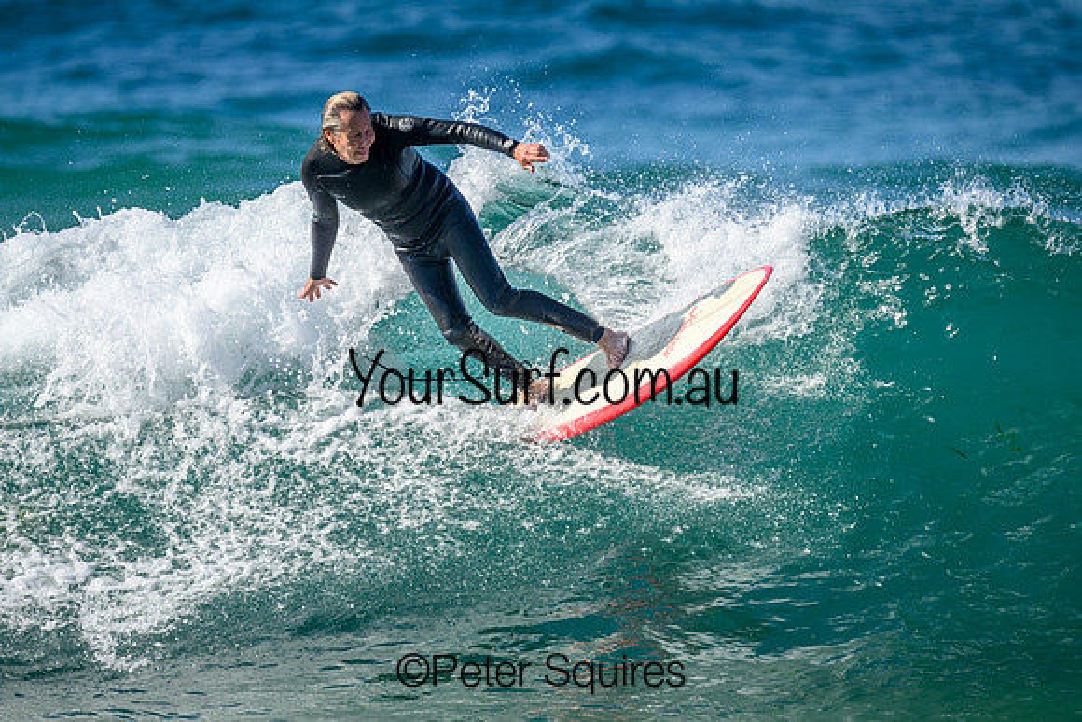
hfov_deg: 2.3
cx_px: 480
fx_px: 26770
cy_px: 364
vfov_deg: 1.5
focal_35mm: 891
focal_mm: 800
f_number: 6.3
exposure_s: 1/2000
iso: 500
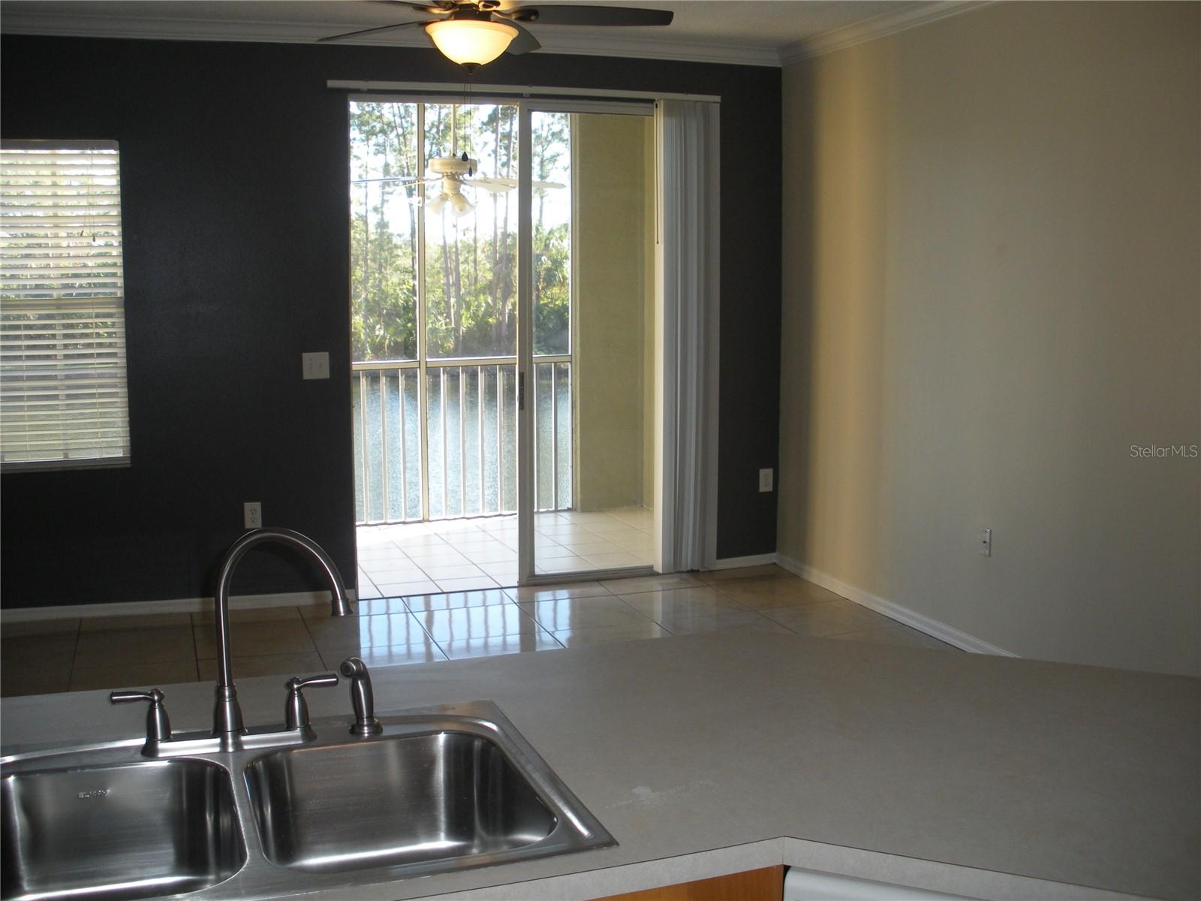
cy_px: 450
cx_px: 600
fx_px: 1249
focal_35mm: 36
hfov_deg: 51.4
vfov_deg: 39.7
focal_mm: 6.3
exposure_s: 1/59.6
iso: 103
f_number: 3.5
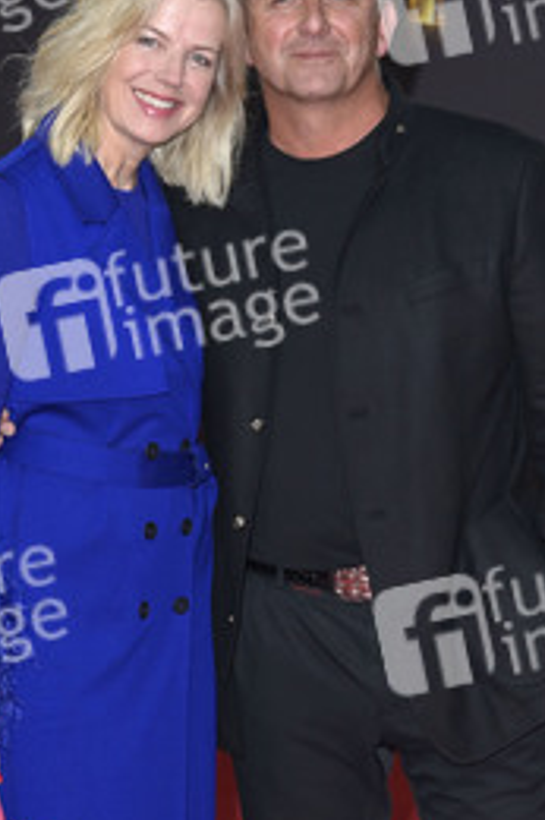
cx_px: 249
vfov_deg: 17.1
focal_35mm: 120
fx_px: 2728
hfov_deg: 11.4
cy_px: 464
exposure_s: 1/250
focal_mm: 78
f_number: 6.3
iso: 800
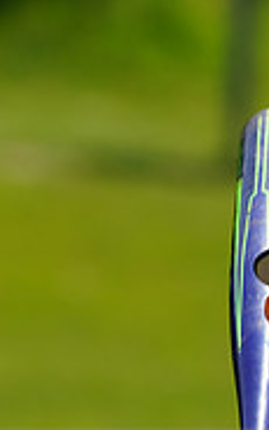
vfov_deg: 2.6
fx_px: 9325
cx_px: 322
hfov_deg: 1.7
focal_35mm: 795
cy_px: 460
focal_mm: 247
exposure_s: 1/250
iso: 100
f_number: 8
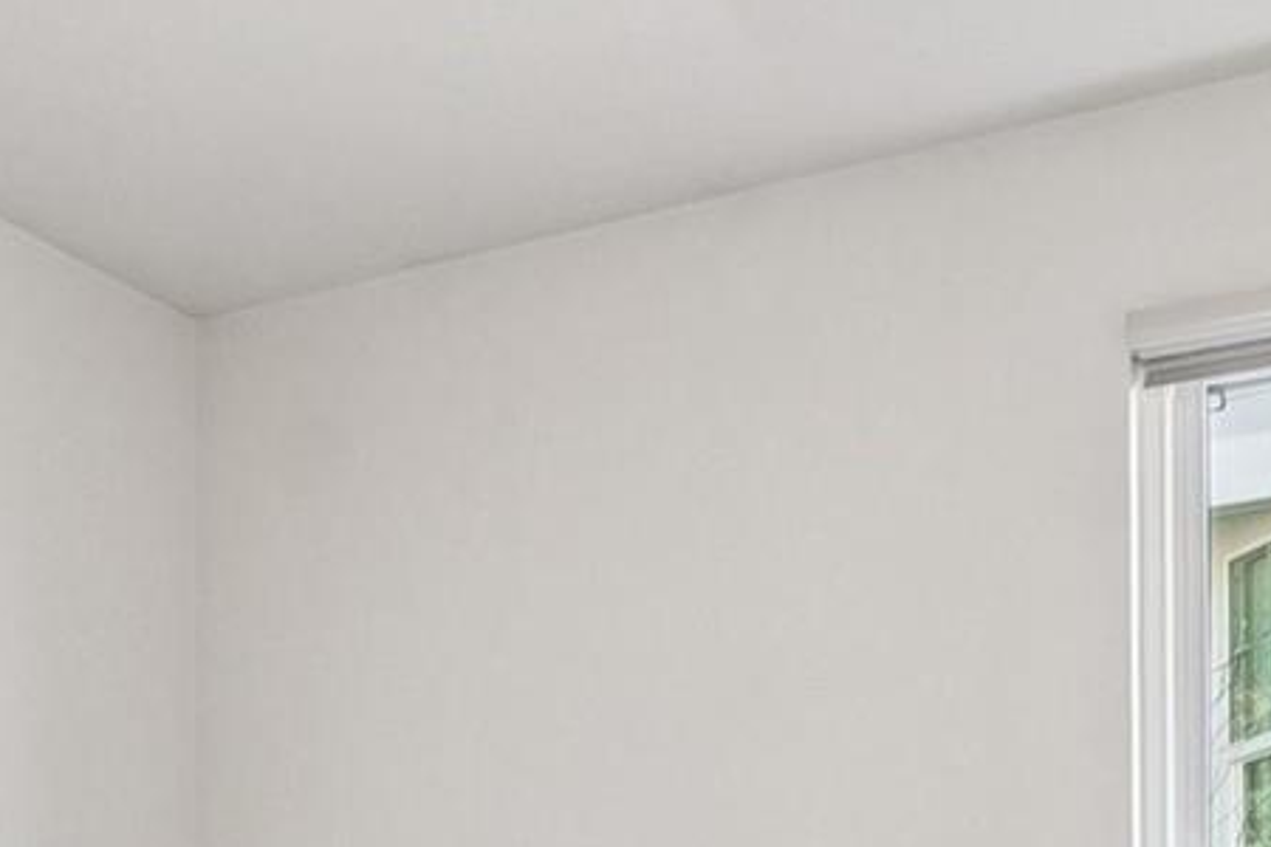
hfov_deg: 31.3
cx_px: 489
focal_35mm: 64
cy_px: 1208
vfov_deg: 19.1
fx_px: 2259
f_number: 8
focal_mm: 12
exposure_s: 1/10
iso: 400
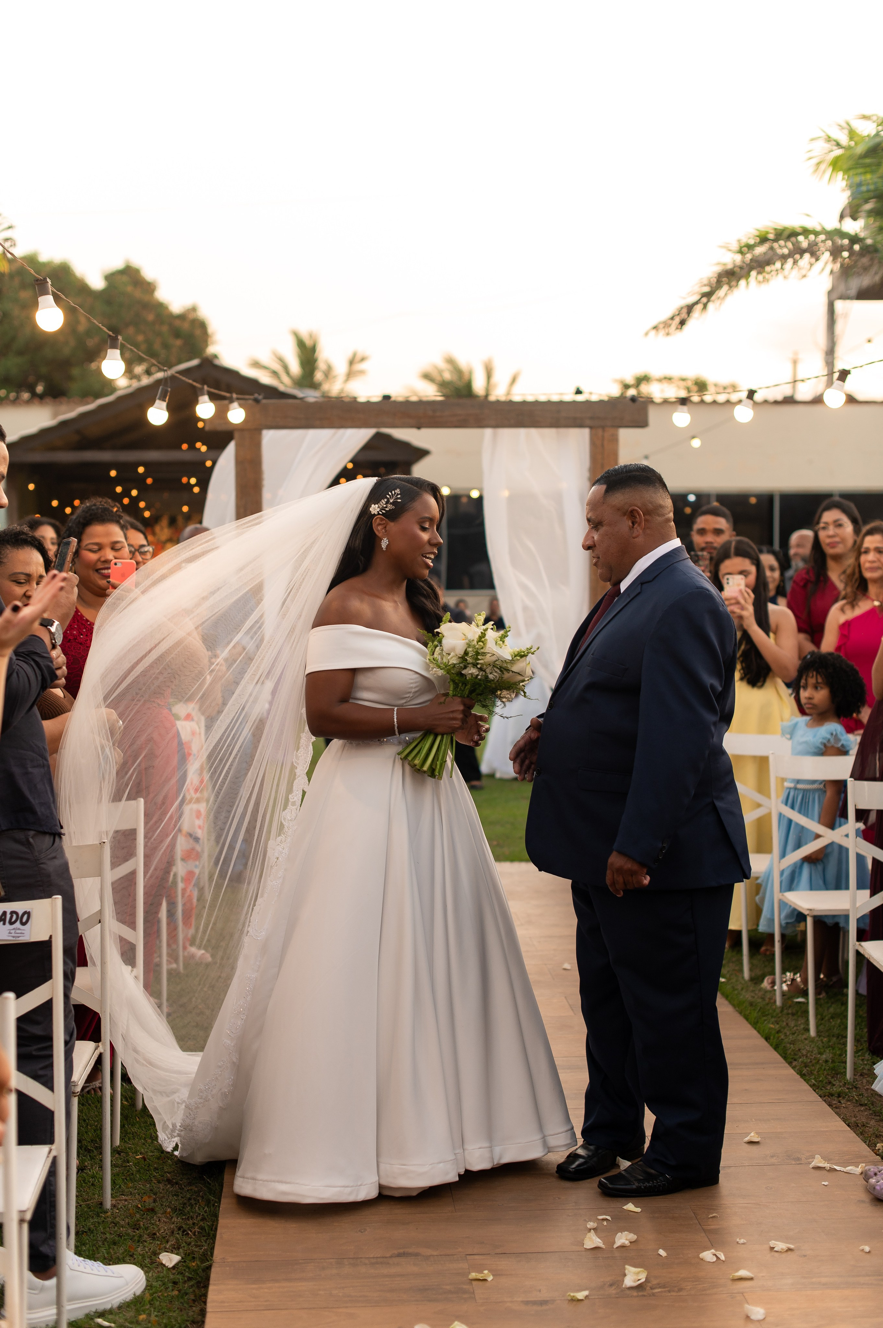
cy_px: 664
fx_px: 1842
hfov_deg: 27.0
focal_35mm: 50
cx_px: 442
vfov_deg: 39.6
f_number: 2.2
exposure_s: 1/250
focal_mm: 50
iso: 250
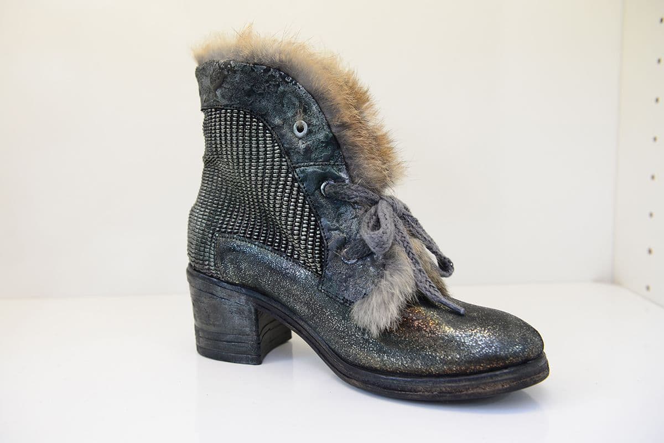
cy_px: 222
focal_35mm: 36
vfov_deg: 36.9
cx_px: 332
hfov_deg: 53.1
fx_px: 664
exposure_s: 1/200
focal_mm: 36
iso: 640
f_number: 5.6
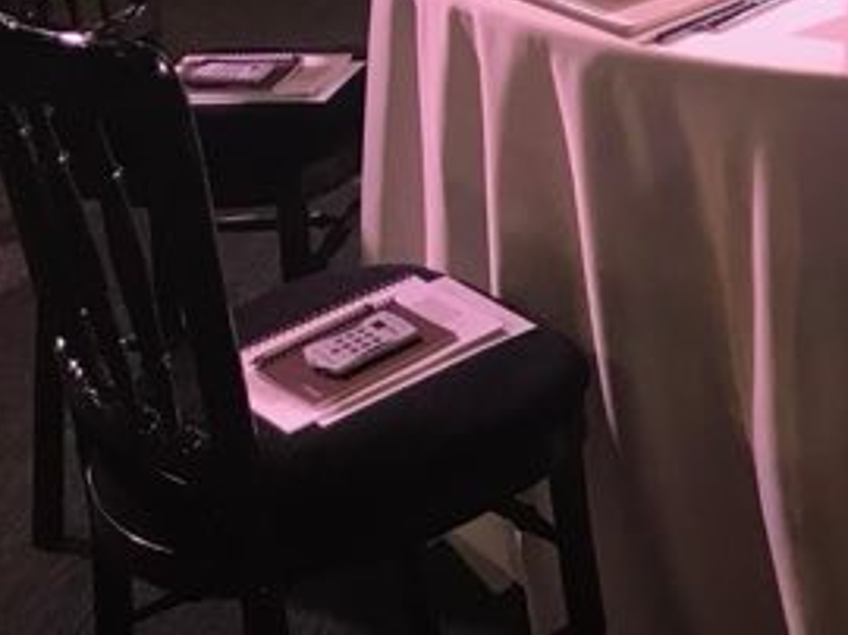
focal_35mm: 83
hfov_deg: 21.9
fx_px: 2031
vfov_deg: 16.4
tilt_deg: -9.4
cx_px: 1005
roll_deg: +1.1
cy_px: -283
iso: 40
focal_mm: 3.99
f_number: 1.8
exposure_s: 1/18
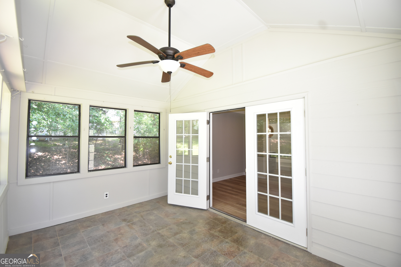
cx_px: 200
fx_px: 167
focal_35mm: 15
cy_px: 134
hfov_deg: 100.4
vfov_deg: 77.3
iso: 800
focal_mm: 10
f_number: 4.5
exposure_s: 1/60
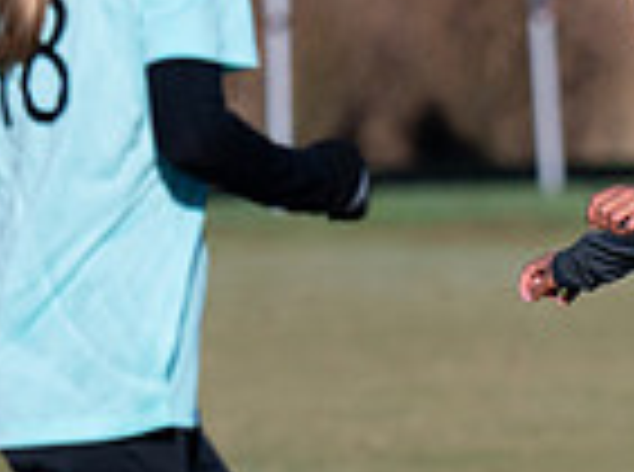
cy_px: 761
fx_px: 33413
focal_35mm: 1829
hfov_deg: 1.1
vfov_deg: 0.8
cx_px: 1373
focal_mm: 340
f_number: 6
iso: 200
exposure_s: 1/1000
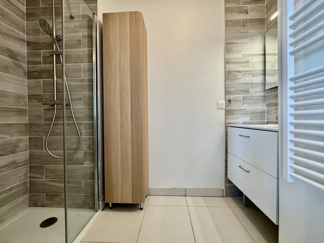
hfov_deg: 102.1
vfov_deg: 85.7
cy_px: 122
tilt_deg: -0.1
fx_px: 131
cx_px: 162
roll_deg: +0.4
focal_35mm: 14
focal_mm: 2.22
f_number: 2.2
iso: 200
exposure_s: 1/100
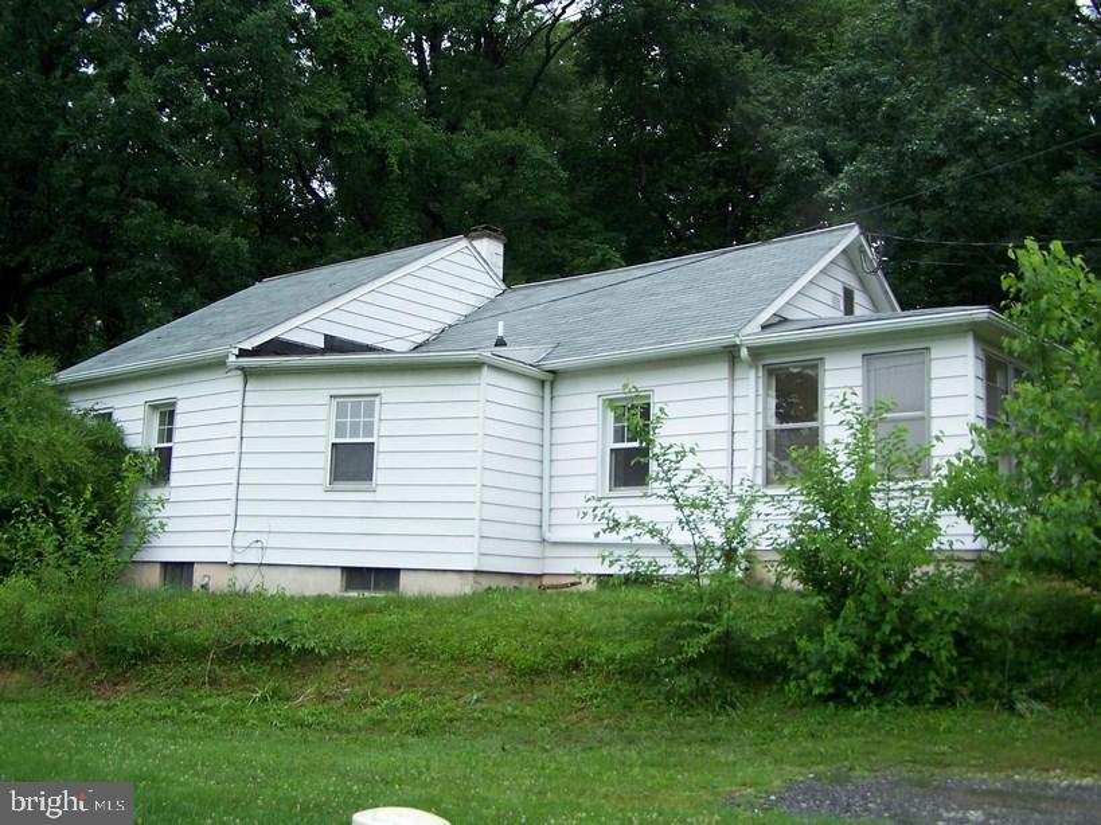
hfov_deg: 49.0
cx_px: 550
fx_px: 1208
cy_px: 412
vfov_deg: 37.7
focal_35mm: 38
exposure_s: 1/160
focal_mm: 6.3
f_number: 2.8
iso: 80
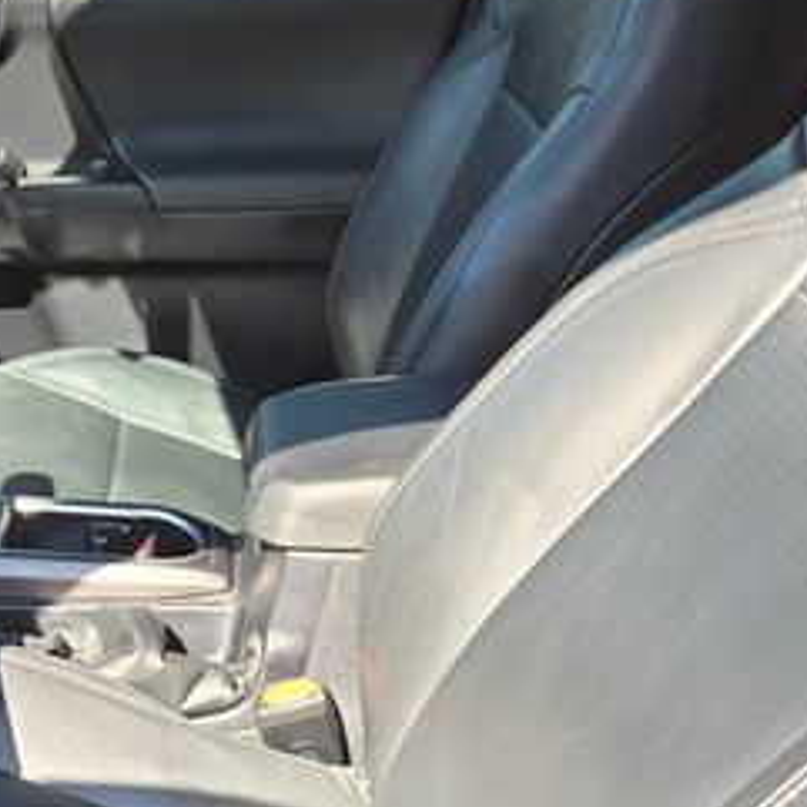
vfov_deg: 29.8
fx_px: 1424
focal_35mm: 54
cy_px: 780
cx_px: 27
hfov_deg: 29.8
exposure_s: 1/180
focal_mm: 5.4
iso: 32
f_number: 1.8
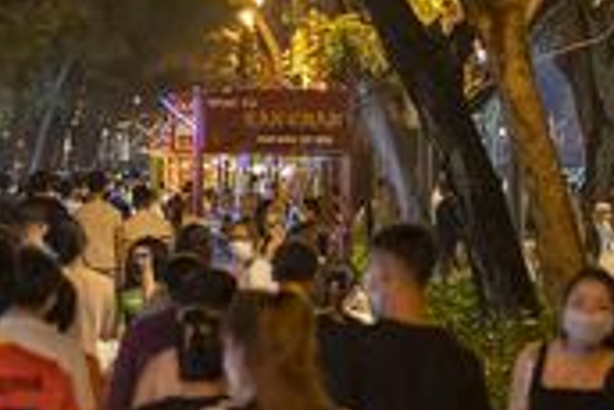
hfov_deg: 6.2
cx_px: 79
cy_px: 182
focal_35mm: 329
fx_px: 5616
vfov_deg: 4.2
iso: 4000
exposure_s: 1/200
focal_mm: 70
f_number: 2.8
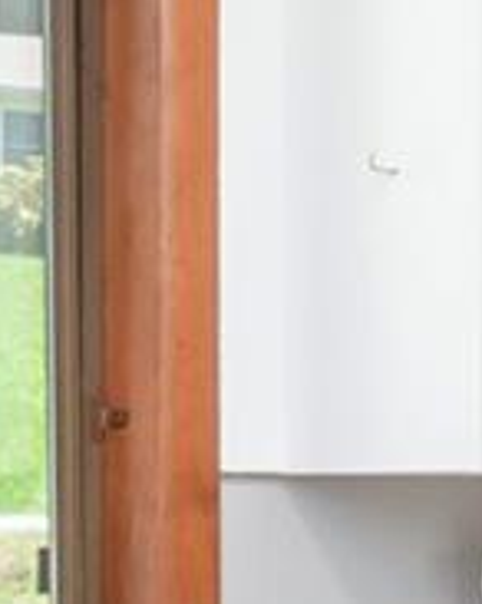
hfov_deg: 10.1
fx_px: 2626
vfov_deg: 13.0
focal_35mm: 147
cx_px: 753
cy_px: 581
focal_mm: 14
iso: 320
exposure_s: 1/20
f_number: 8
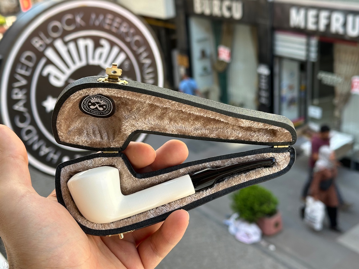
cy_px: 134
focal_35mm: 48
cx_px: 180
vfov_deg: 30.3
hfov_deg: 39.7
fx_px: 498
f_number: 1.78
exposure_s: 1/259
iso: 64
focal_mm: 6.86
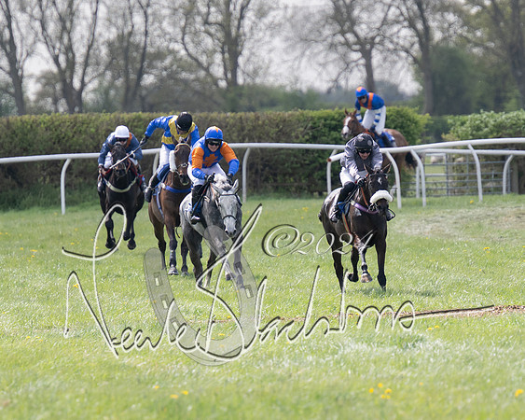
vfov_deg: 2.9
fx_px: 8384
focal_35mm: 540
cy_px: 291
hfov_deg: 3.6
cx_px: 314
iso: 200
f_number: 4
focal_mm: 230
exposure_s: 1/1250
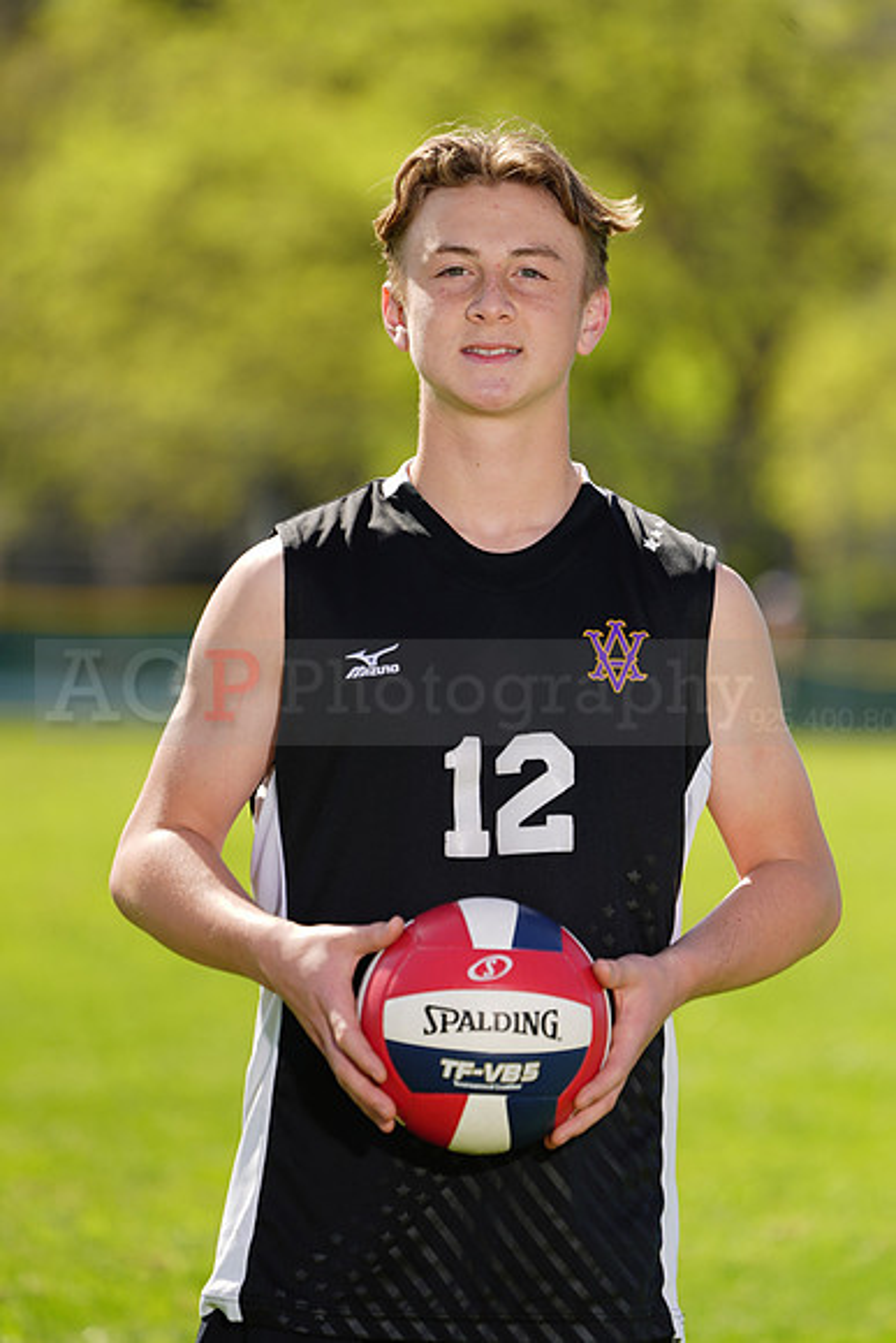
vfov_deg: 6.4
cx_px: 448
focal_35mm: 324
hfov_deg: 4.2
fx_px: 12088
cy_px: 672
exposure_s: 1/200
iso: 64
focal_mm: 324
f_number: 6.3
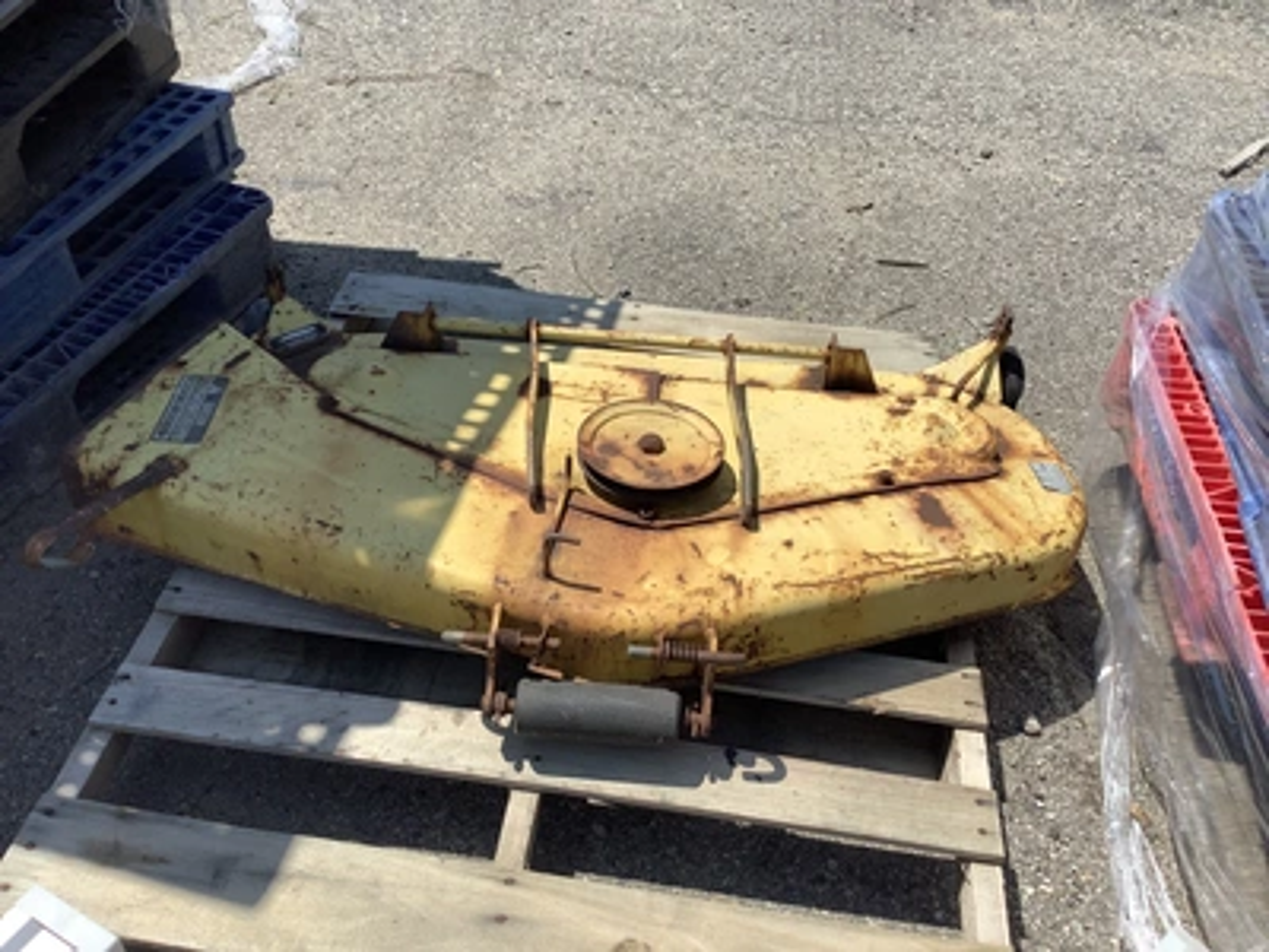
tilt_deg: -40.2
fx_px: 1136
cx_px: 634
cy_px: 476
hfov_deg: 58.4
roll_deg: -5.8
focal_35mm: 31
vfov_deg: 45.4
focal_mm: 3.3
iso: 25
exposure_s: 1/1664
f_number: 2.4
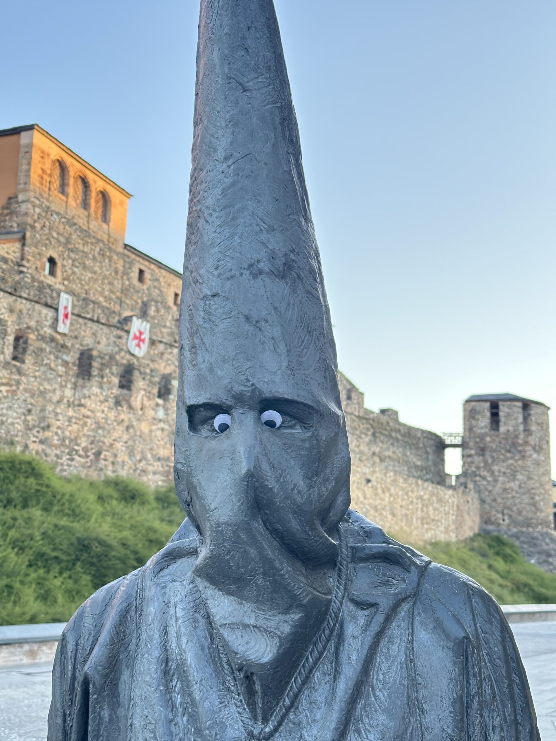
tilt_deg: +16.0
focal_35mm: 48
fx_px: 1028
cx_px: 278
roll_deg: -3.2
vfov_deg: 39.7
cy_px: 370
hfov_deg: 30.3
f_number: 1.78
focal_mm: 6.86
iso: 80
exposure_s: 1/172
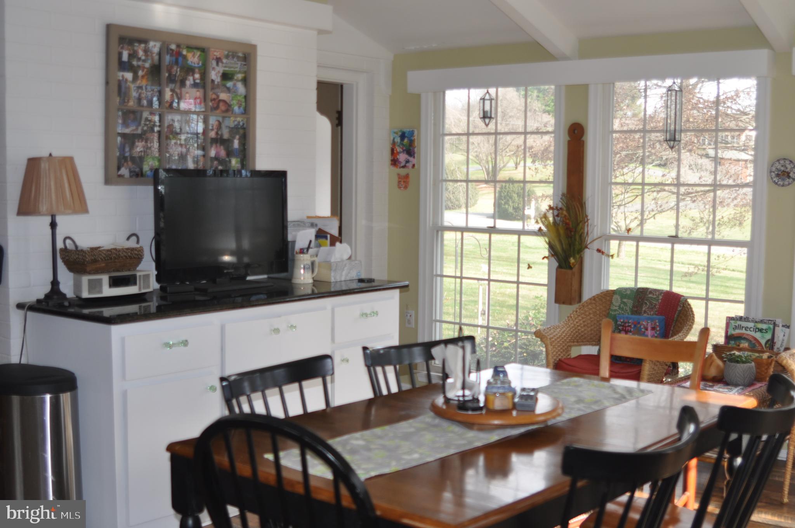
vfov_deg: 31.8
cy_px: 264
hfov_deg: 46.5
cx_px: 398
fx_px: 926
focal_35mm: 42
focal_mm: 28
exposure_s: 1/160
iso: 200
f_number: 2.8
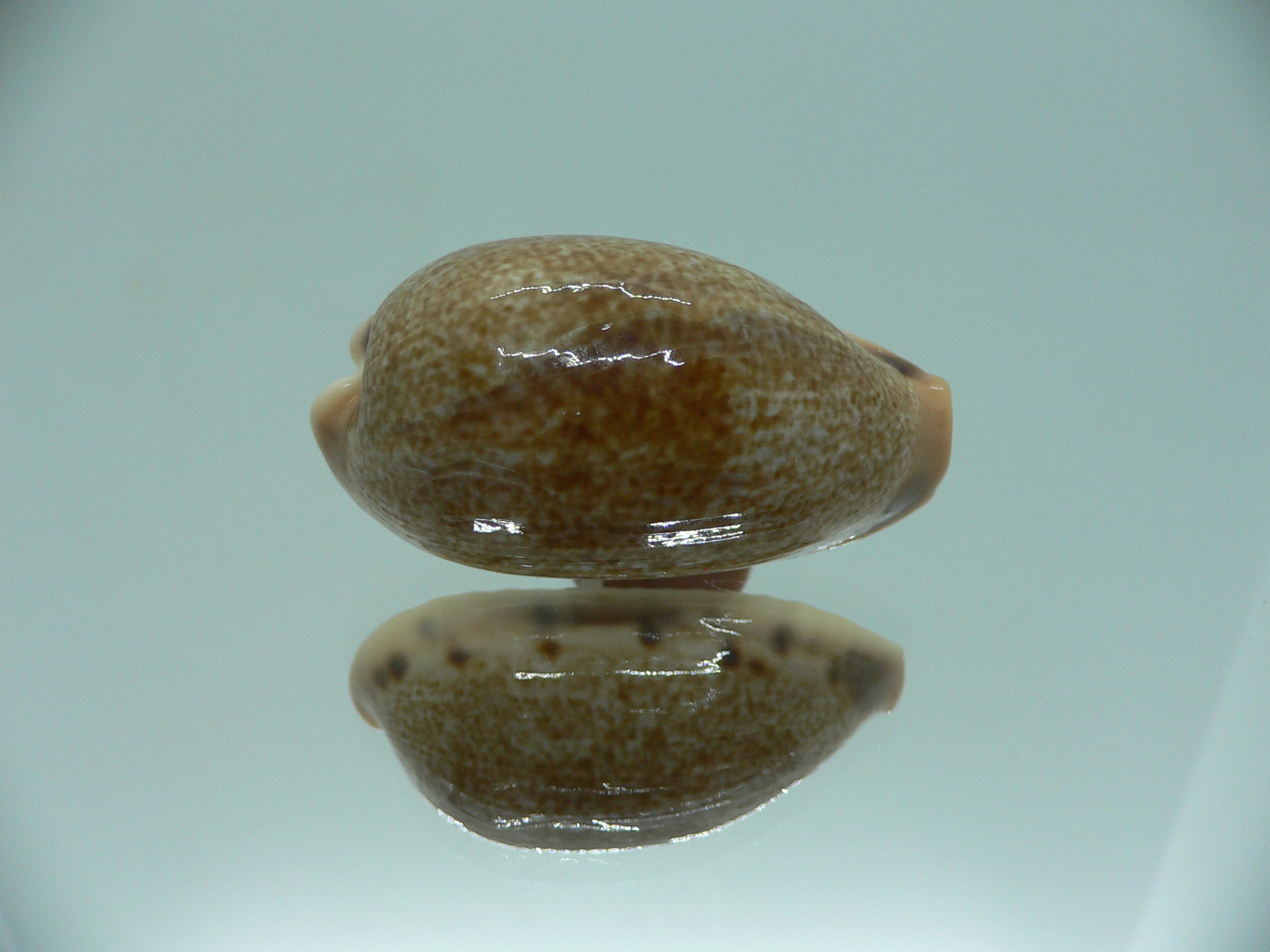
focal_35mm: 35
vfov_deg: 40.7
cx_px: 635
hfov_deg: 52.6
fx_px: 1284
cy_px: 476
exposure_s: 1/60
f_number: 2.8
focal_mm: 4.6
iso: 80
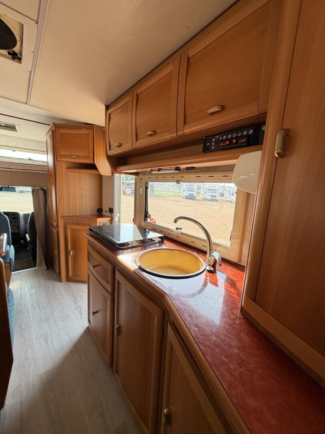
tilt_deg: -8.8
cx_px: 162
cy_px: 217
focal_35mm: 14
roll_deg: -3.3
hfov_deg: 85.7
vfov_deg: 102.1
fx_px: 175
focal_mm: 2.22
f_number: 2.2
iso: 50
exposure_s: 1/131
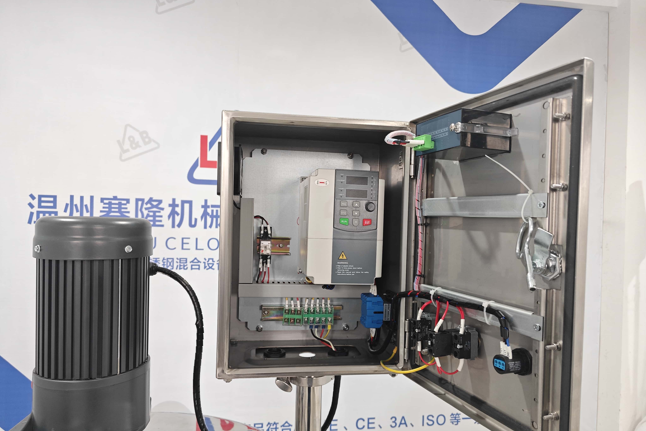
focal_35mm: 24
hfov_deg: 73.7
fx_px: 431
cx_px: 324
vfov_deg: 53.1
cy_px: 234
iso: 320
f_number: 1.8
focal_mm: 5.43
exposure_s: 1/62.6
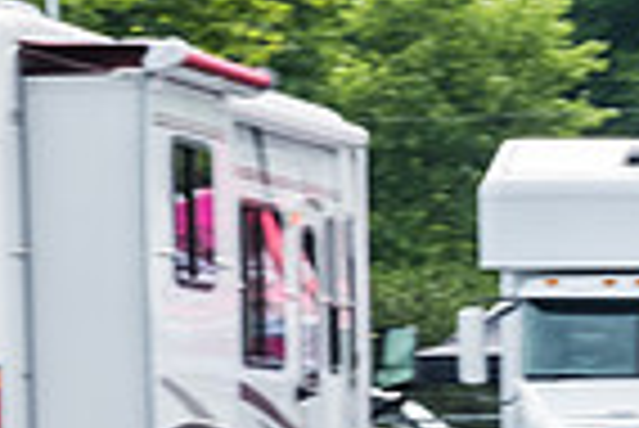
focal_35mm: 420
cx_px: 1215
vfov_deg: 3.3
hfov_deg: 4.8
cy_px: 777
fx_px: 7463
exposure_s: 1/200
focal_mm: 68.7
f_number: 9
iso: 400
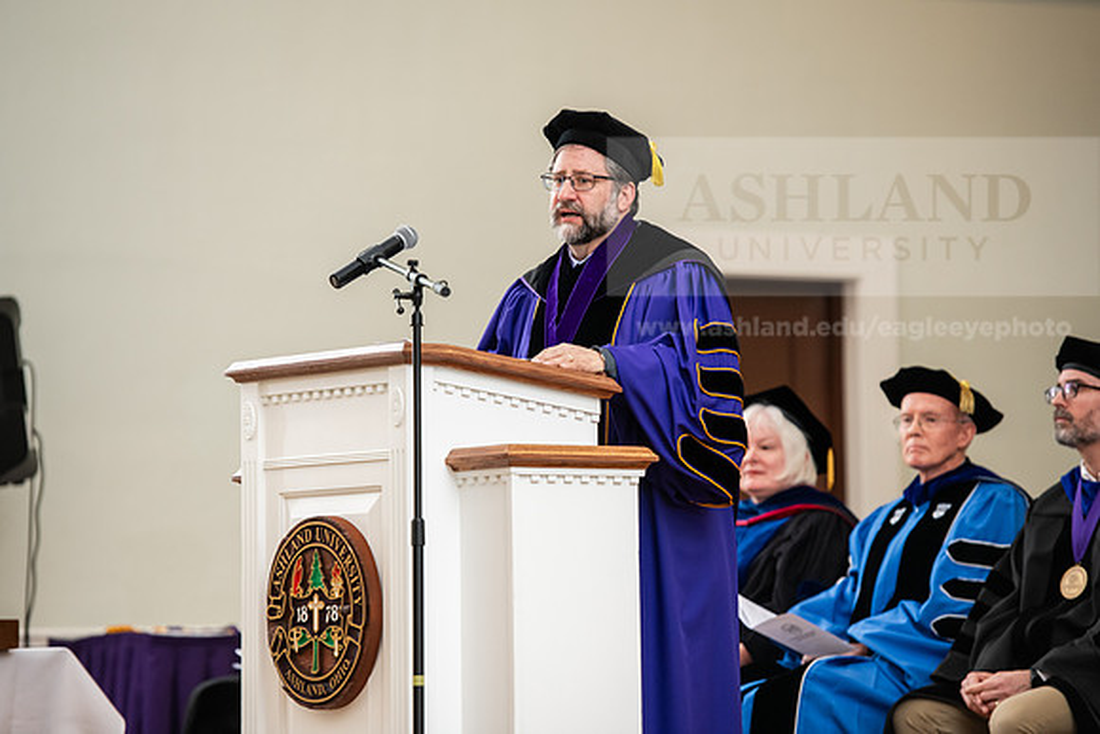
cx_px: 550
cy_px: 367
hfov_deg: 12.1
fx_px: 5195
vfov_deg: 8.1
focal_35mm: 170
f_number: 3.5
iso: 1250
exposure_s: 1/200
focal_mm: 170
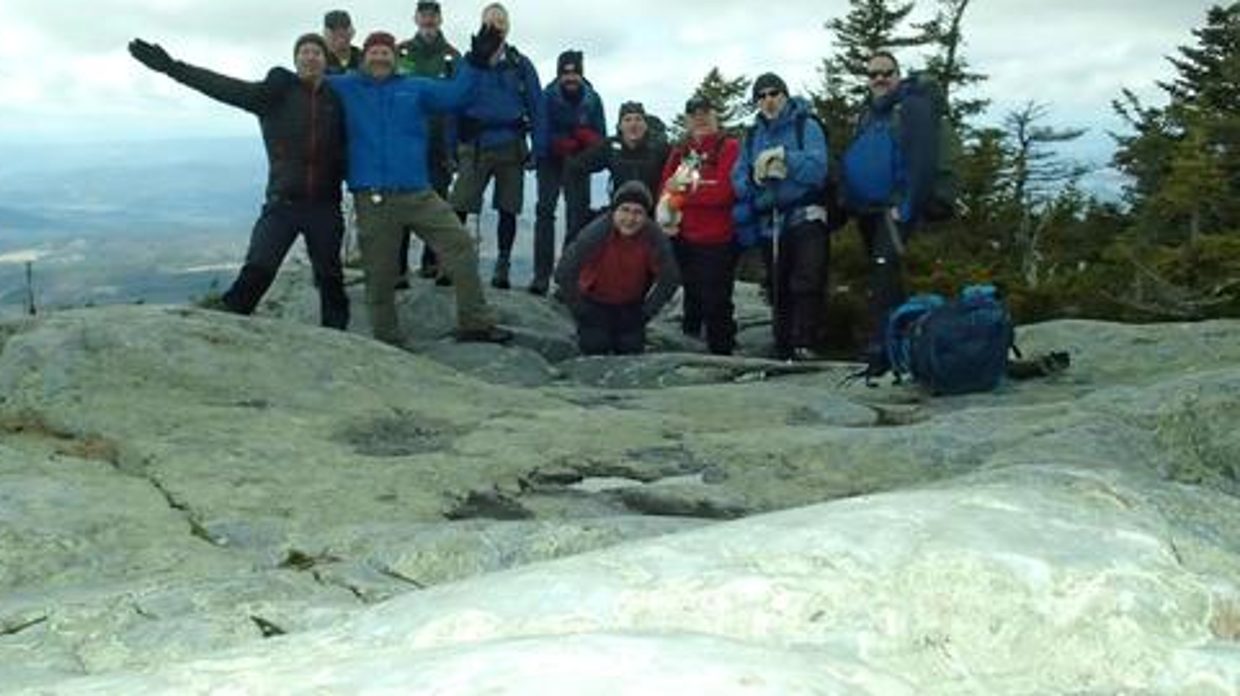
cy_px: 251
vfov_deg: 34.4
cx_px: 606
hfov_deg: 58.0
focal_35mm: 34
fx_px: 1117
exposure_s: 1/1600
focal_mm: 5.5
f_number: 9
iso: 1600
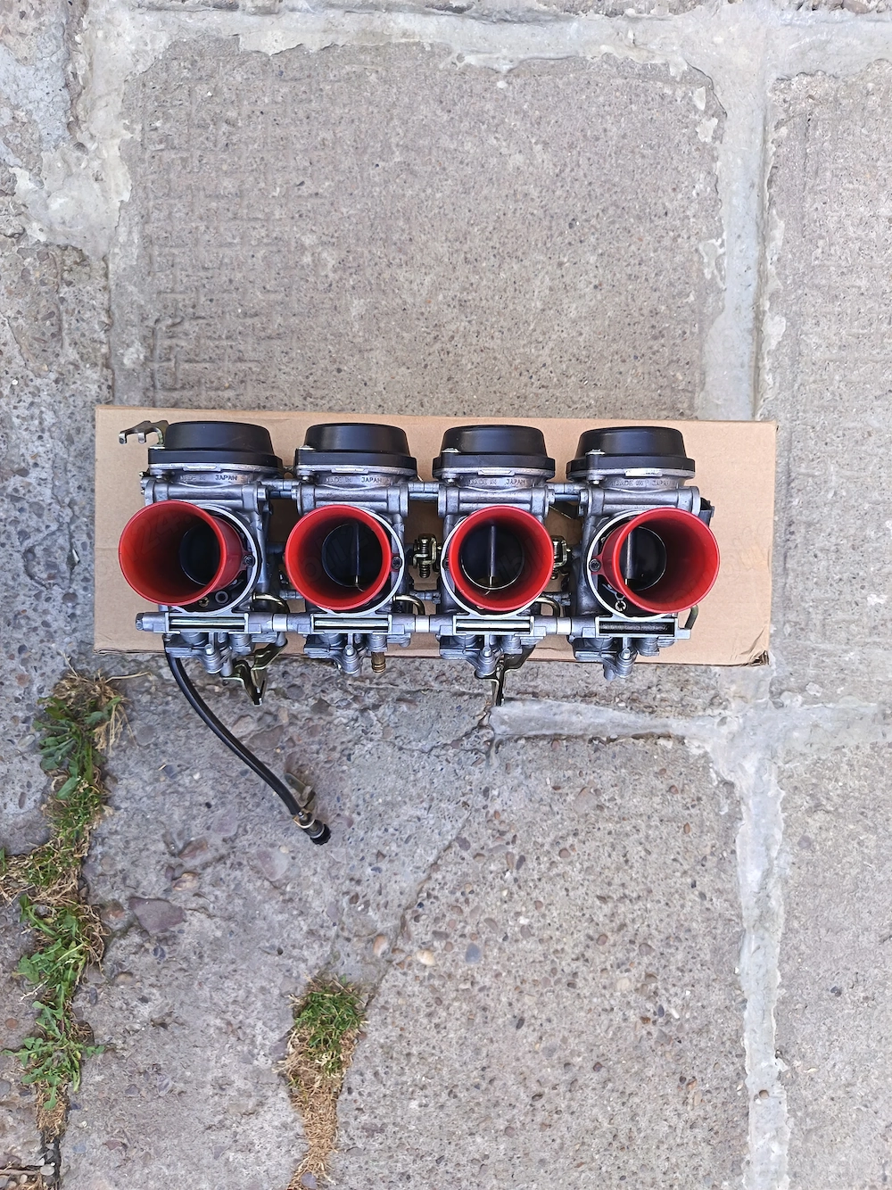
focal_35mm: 24
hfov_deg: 56.8
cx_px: 446
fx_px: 825
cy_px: 595
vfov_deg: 71.6
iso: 568
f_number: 1.75
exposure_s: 1/50
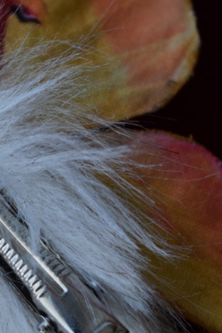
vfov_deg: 10.1
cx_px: -6
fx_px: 1880
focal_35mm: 203
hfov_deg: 6.7
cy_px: 222
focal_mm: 55
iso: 400
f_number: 5.6
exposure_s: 1/100
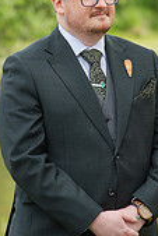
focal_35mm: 411
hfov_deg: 3.4
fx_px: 2700
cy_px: 59
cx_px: 77
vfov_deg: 5.0
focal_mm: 120
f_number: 4
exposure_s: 1/400
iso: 100
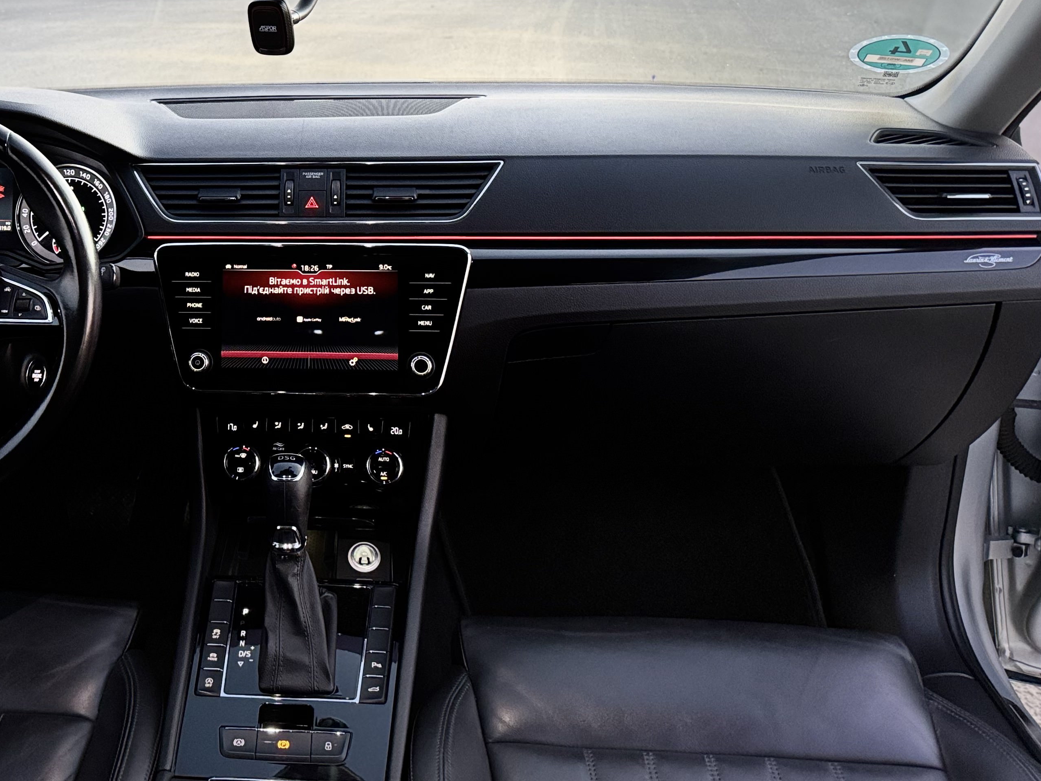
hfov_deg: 47.1
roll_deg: +2.4
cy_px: 221
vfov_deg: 37.0
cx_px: 254
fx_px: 1143
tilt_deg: -15.1
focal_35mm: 38
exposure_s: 1/60
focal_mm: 6.76
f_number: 1.78
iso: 640
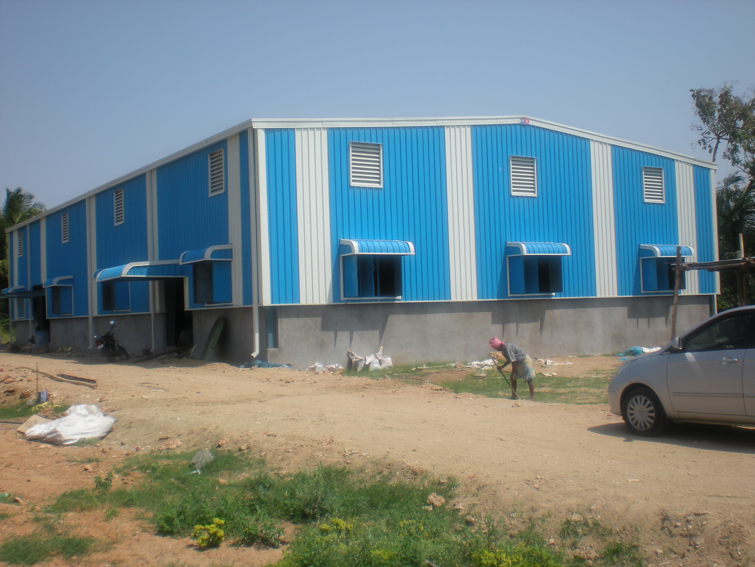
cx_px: 378
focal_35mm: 44
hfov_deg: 42.9
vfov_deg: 32.9
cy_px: 284
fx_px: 960
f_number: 4.9
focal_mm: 7.4
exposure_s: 1/511
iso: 64
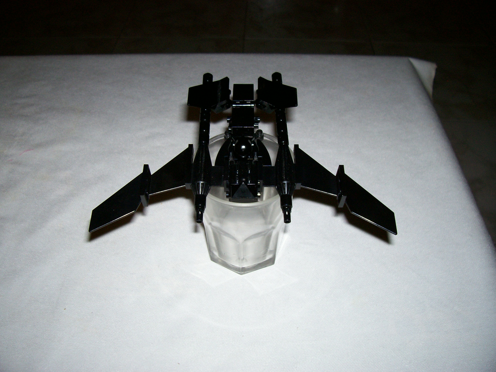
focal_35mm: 34
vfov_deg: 41.8
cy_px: 186
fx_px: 487
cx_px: 248
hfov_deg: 54.0
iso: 80
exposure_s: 1/64
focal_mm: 5.6
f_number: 2.7
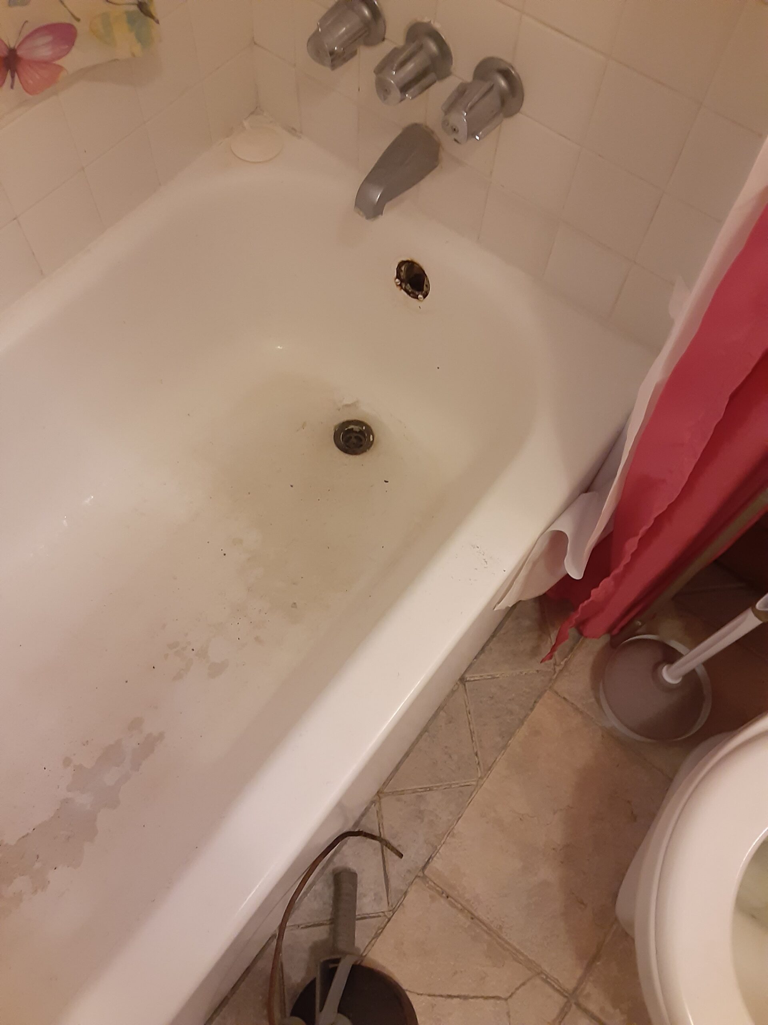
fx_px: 799
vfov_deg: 65.3
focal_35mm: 27
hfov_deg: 51.4
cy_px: 512
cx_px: 384
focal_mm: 2.91
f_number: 1.9
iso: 250
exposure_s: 1/24
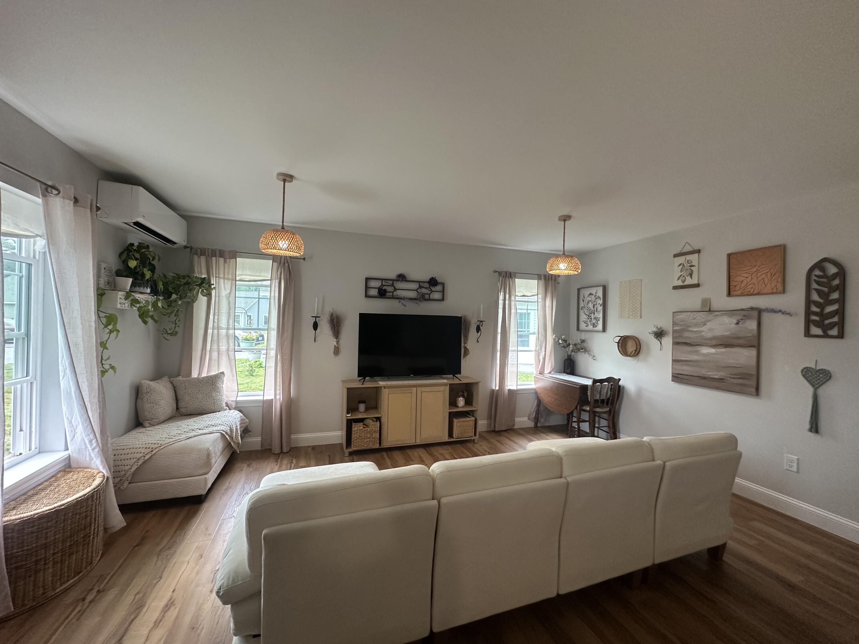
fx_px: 347
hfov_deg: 102.1
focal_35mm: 14
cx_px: 430
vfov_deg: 85.7
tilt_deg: +1.1
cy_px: 322
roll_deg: -1.6
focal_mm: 2.22
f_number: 2.2
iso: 250
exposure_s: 1/120
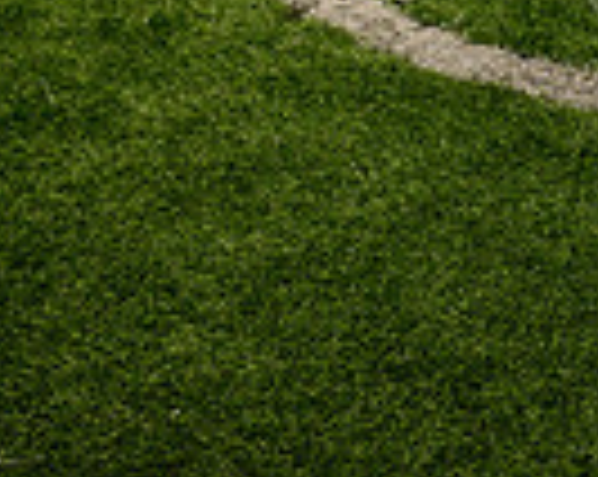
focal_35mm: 111
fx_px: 1962
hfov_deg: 16.0
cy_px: -292
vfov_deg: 12.9
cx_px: 883
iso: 500
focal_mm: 24
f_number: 5.6
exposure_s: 1/25
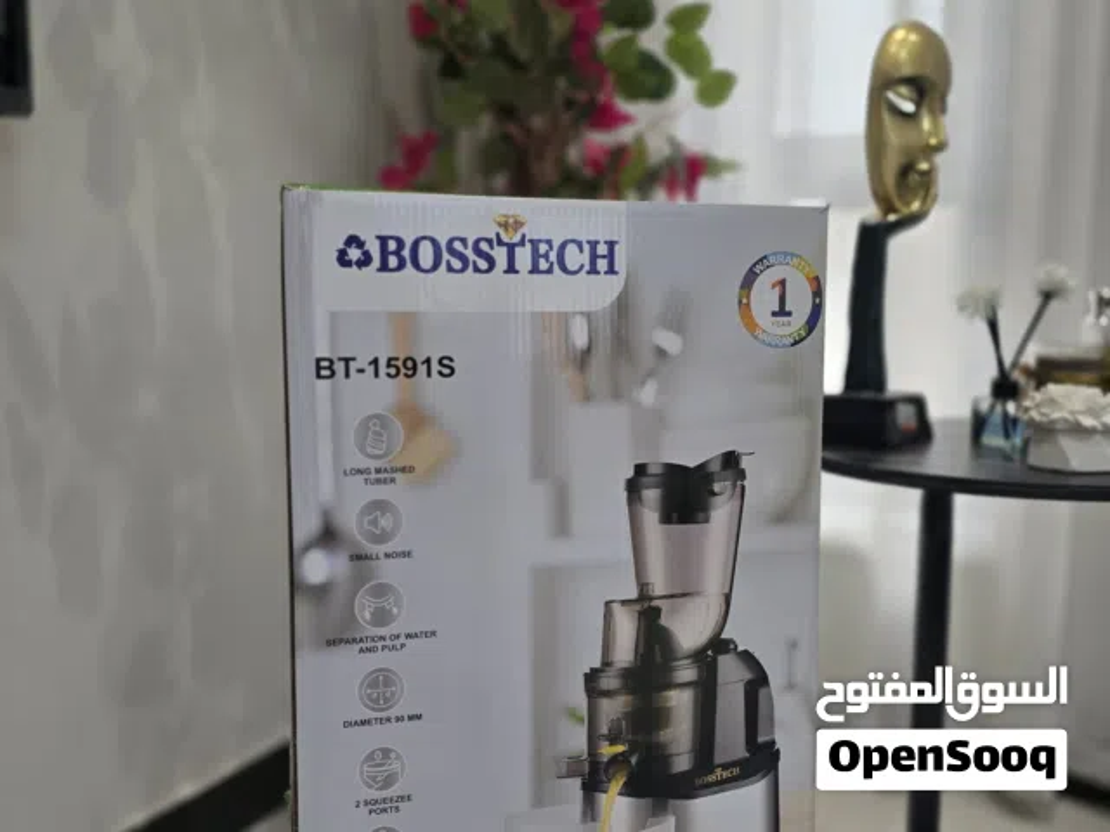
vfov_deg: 58.9
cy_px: 416
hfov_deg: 73.9
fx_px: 738
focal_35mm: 23
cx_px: 555
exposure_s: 1/100
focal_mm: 6.3
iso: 125
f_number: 1.7
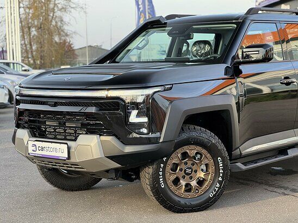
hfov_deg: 25.4
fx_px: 662
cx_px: 149
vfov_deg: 19.1
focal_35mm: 77
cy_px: 112
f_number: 2.8
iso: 80
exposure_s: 1/99
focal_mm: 9
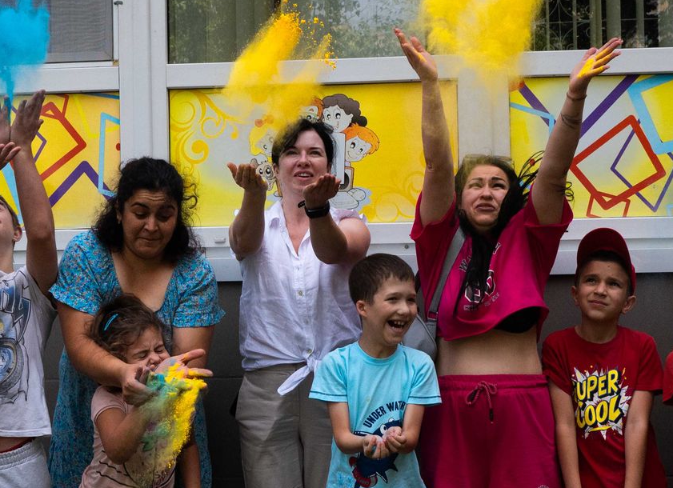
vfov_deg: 23.2
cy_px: 254
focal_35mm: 62
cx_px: 310
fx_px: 1191
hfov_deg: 31.5
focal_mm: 24
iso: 1600
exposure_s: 1/4000
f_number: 6.3
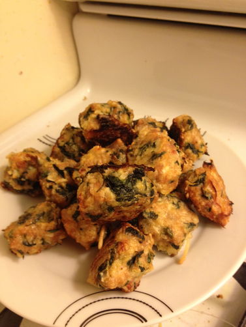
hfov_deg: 40.7
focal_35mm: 35
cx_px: 123
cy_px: 164
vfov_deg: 52.6
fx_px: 331
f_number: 2.4
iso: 160
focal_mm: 4.28
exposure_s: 1/20
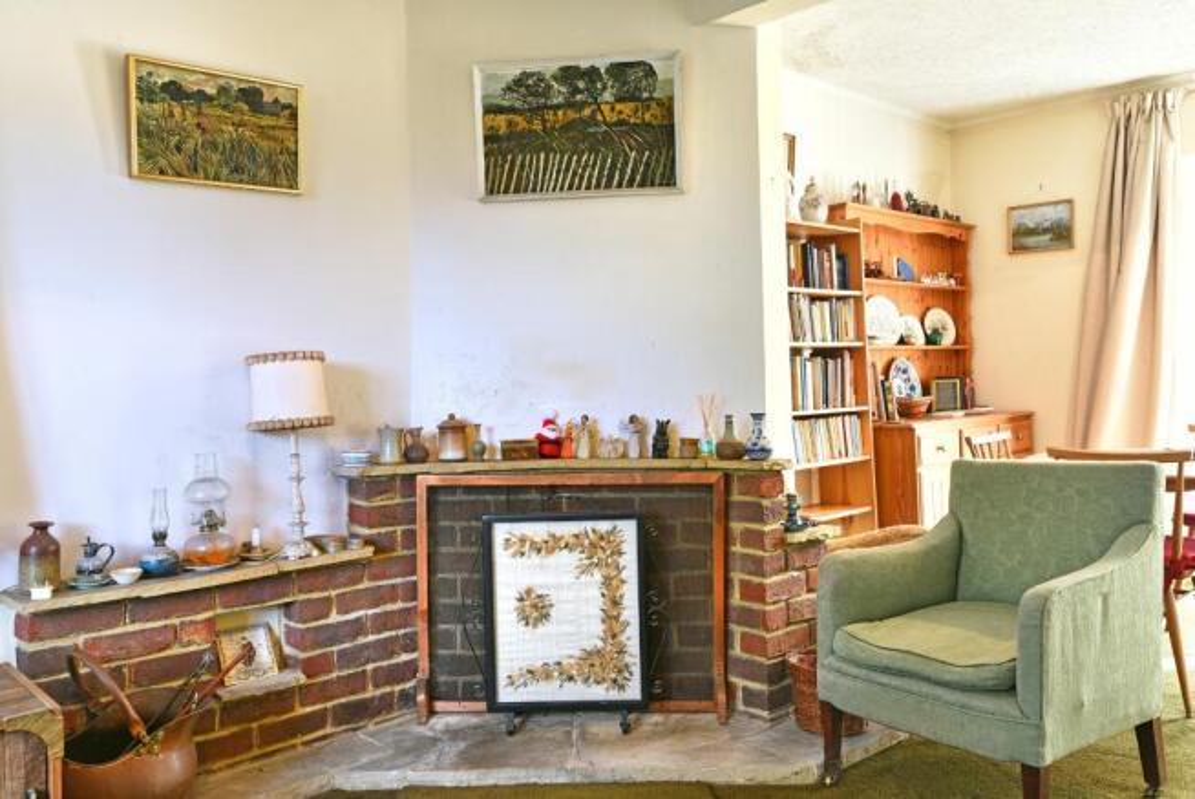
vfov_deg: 43.7
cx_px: 598
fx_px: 996
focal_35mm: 30
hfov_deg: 61.9
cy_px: 400
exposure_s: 1/5
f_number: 9
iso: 500
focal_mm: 30
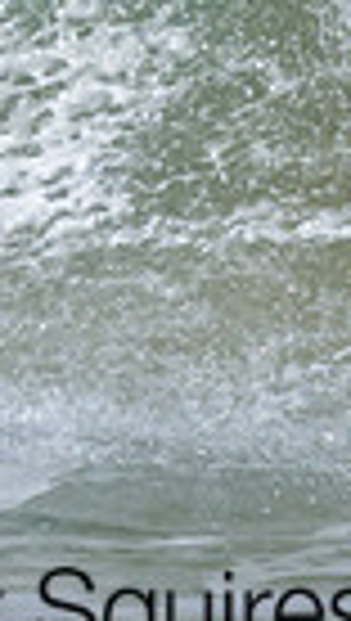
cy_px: -268
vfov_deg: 0.4
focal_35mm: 4840
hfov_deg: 0.3
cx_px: 4
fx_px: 79790
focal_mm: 800
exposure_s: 1/2000
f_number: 6.3
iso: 250
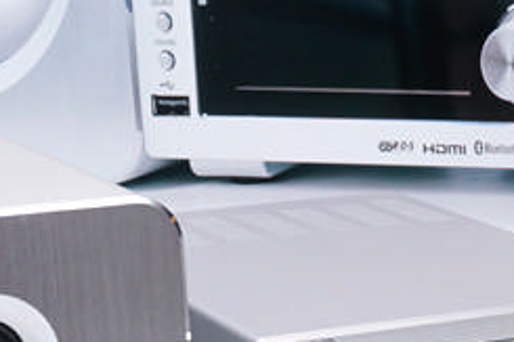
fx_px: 2124
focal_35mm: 149
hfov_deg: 13.6
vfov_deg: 9.1
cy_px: 422
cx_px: 516
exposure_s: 1/50
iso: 800
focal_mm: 27
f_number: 8
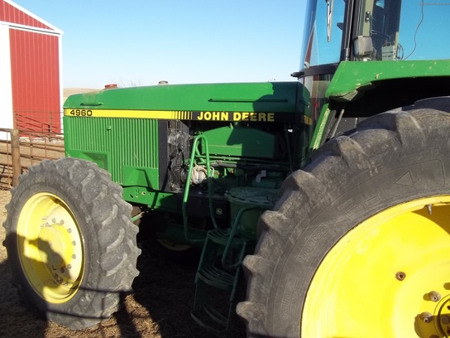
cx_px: 225
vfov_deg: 44.2
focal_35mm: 32
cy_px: 169
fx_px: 416
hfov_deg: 56.8
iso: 64
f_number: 8.8
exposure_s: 1/100
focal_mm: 5.7
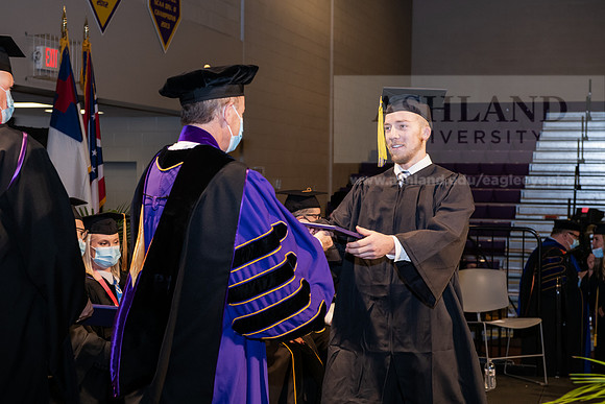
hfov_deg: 30.5
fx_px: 1109
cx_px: 302
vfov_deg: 20.6
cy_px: 202
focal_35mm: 66
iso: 1600
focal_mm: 66
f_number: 6.3
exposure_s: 1/200
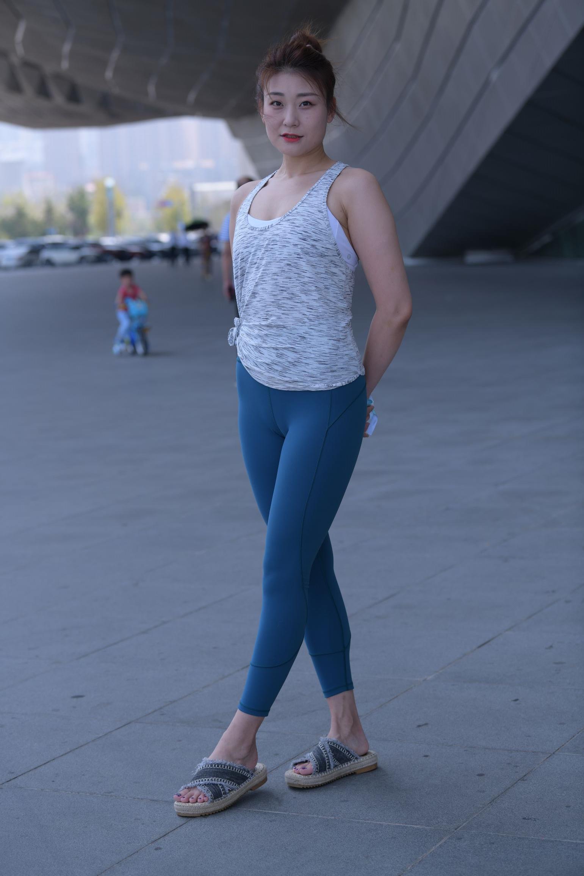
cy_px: 438
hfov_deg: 17.5
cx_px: 292
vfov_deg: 26.0
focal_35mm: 78
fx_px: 1898
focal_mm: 78
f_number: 4
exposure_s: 1/320
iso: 80
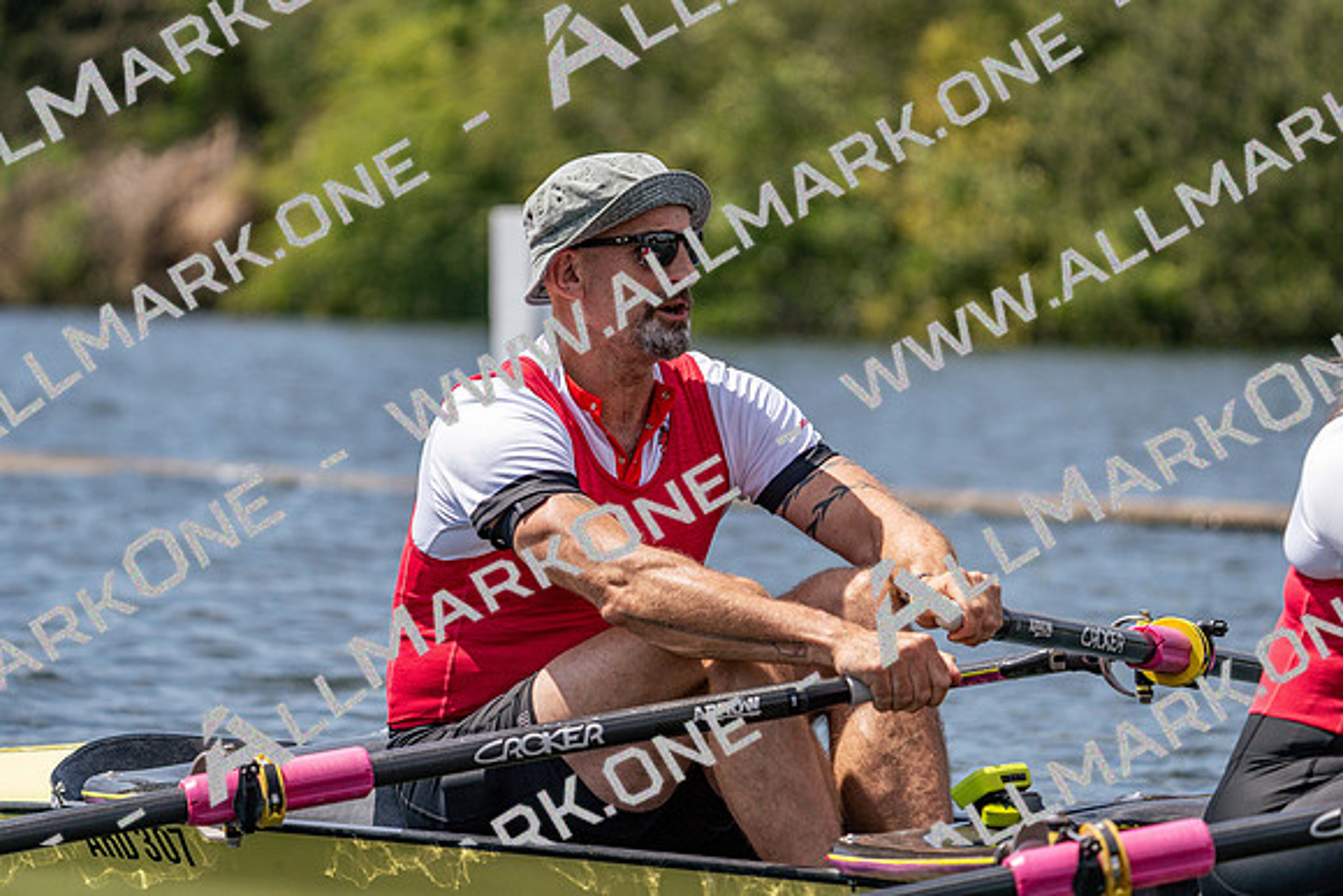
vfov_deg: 5.4
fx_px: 9515
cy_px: 448
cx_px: 672
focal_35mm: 255
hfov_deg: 8.1
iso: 250
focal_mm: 255
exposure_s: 1/2000
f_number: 5.6
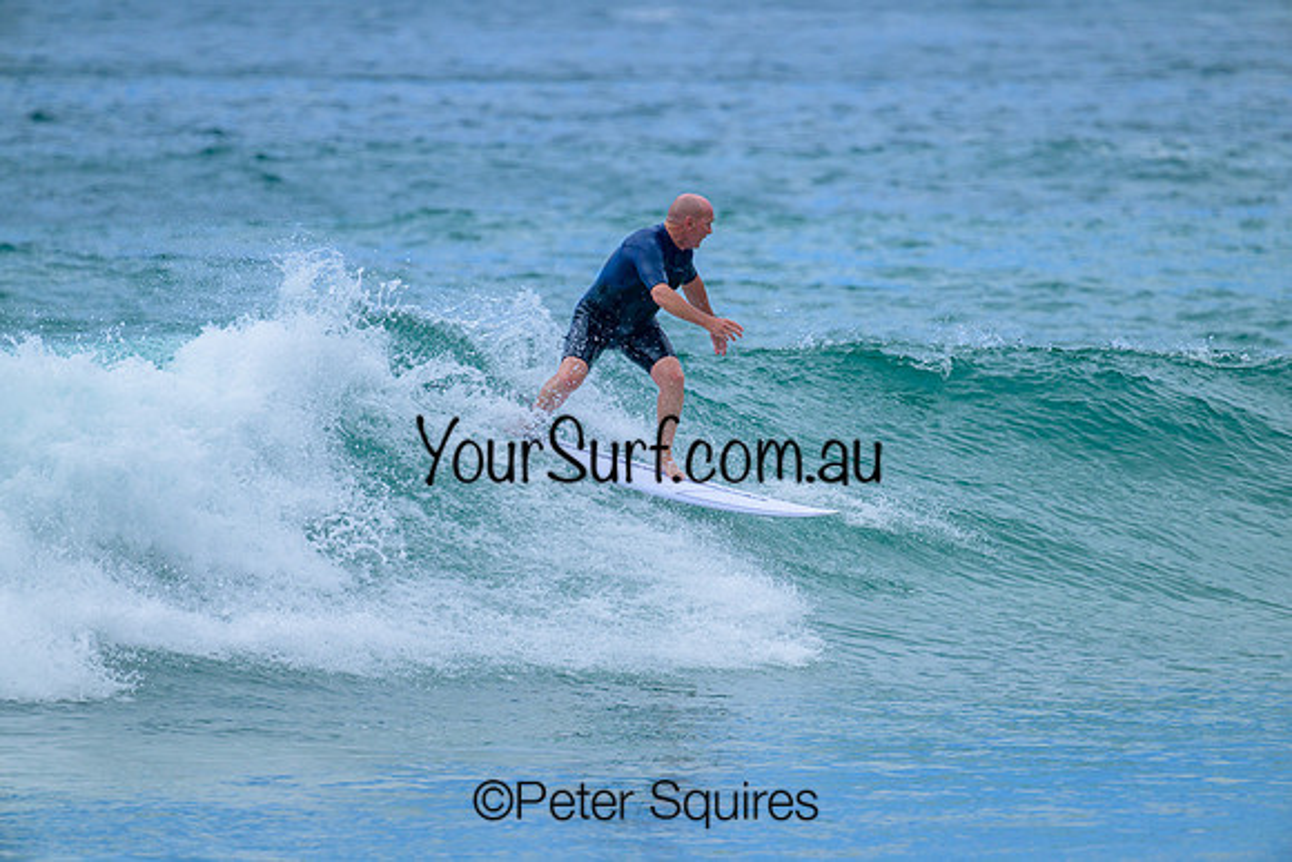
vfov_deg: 2.5
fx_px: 20102
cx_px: 646
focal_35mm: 560
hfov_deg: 3.7
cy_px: 431
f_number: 8
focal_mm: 560
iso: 450
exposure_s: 1/2000
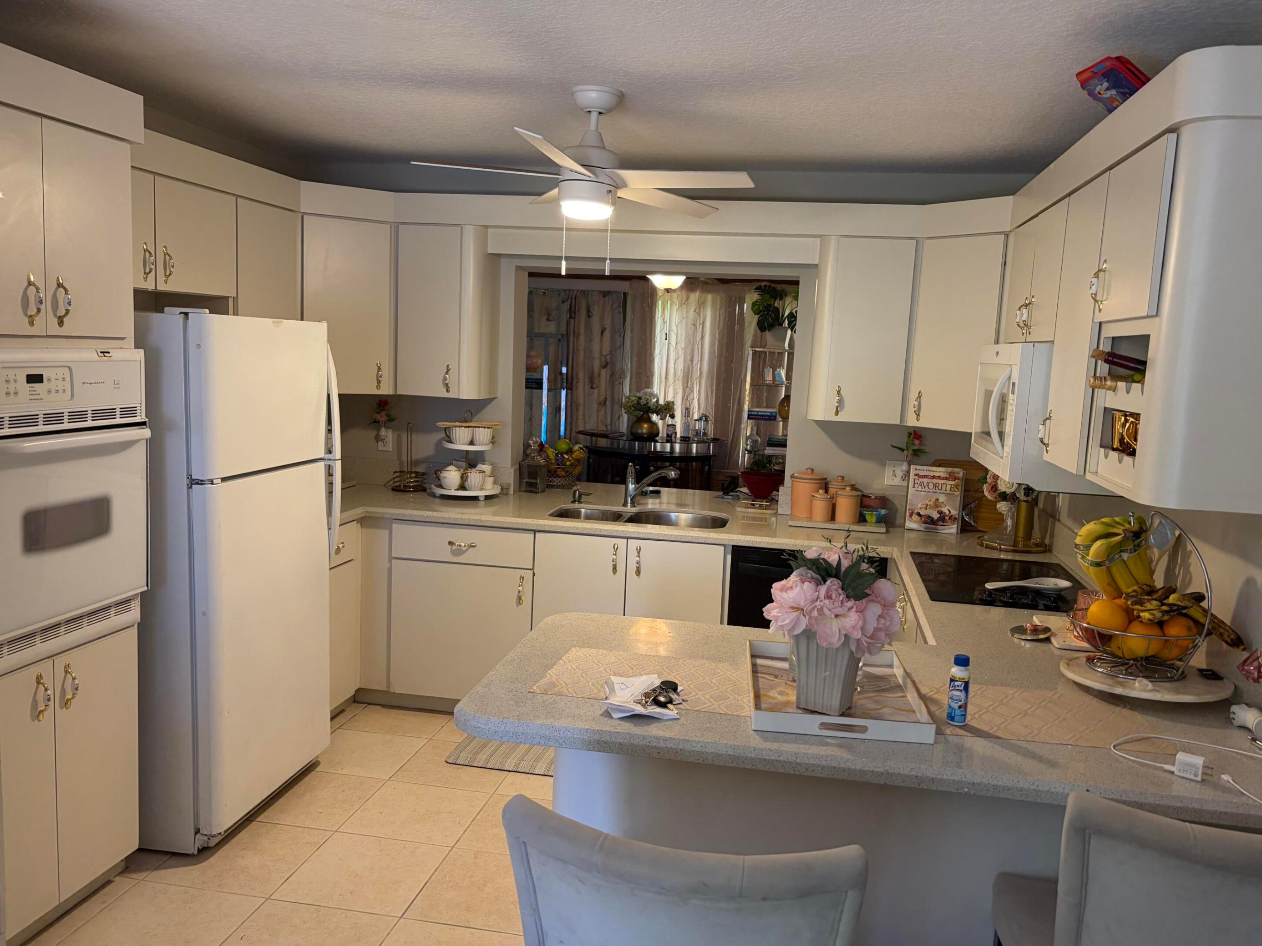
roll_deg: -1.5
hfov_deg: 65.3
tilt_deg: -6.7
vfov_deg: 51.4
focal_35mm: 27
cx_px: 644
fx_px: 984
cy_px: 475
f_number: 1.6
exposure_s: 1/60
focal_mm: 5.96
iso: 160
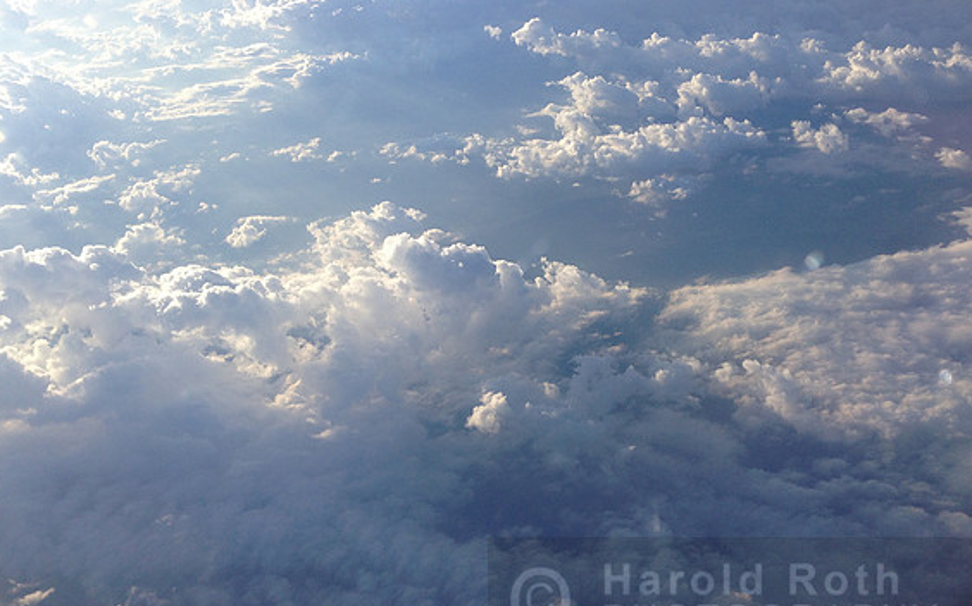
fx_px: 953
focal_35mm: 36
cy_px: 342
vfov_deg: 35.3
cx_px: 488
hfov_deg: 54.0
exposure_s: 1/1748
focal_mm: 4.13
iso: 50
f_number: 2.4
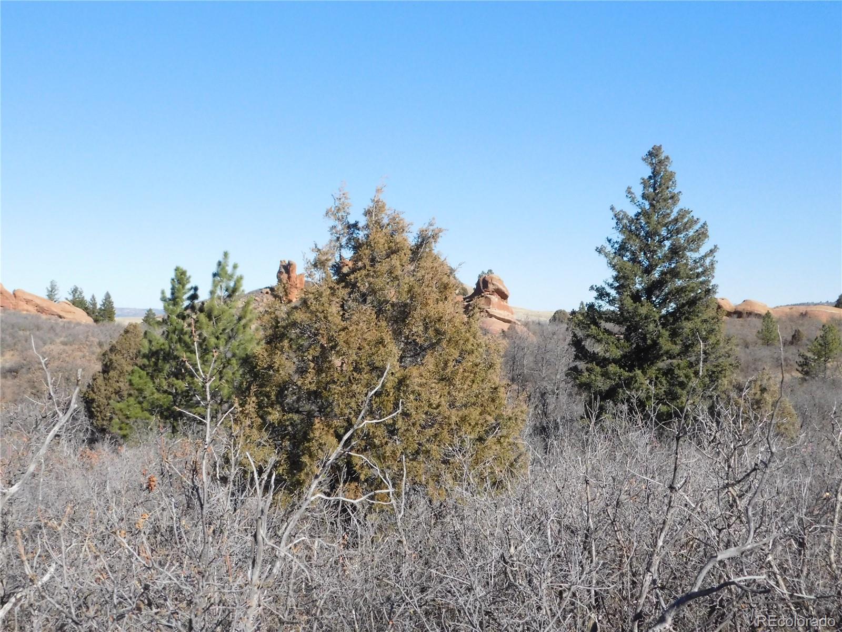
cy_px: 316
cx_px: 421
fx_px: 1095
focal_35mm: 45
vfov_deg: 32.2
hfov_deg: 42.1
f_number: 7.4
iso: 800
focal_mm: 8
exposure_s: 1/1500
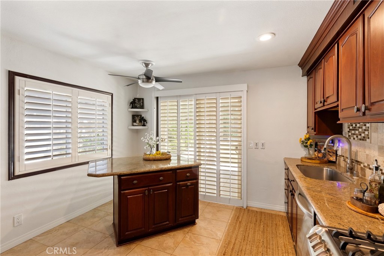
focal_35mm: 16
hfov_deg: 96.7
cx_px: 192
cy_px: 128
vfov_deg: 73.8
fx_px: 171
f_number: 9
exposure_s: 1/3
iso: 320
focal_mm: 16
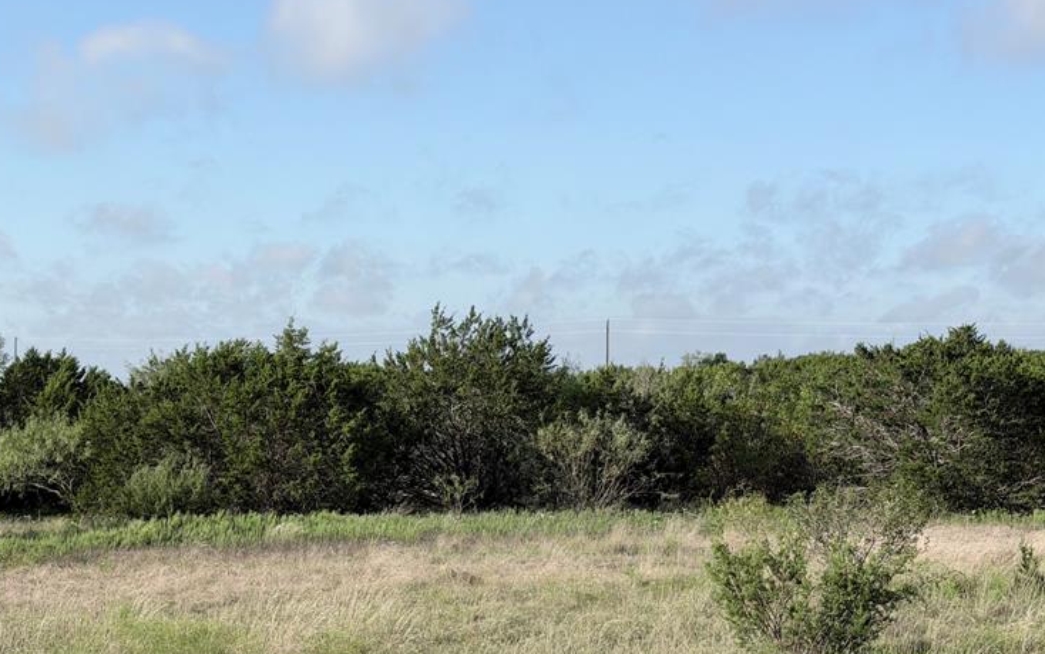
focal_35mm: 71
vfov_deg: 18.4
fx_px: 2022
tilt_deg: +1.4
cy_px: 349
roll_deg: +0.0
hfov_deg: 28.9
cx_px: 393
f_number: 1.78
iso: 64
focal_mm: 6.76
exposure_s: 1/4878
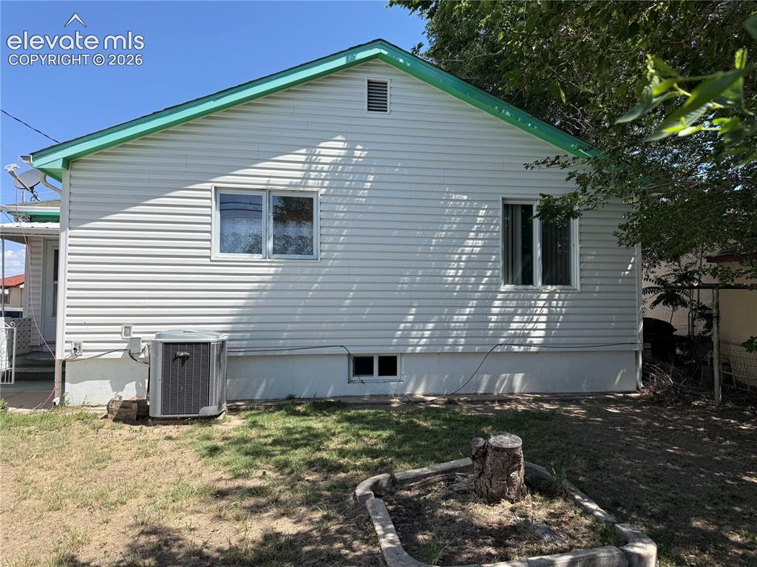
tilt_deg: +1.4
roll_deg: -0.3
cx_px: 378
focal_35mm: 24
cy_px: 284
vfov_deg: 56.8
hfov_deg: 71.6
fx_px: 525
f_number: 1.78
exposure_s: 1/3145
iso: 80
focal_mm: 6.76
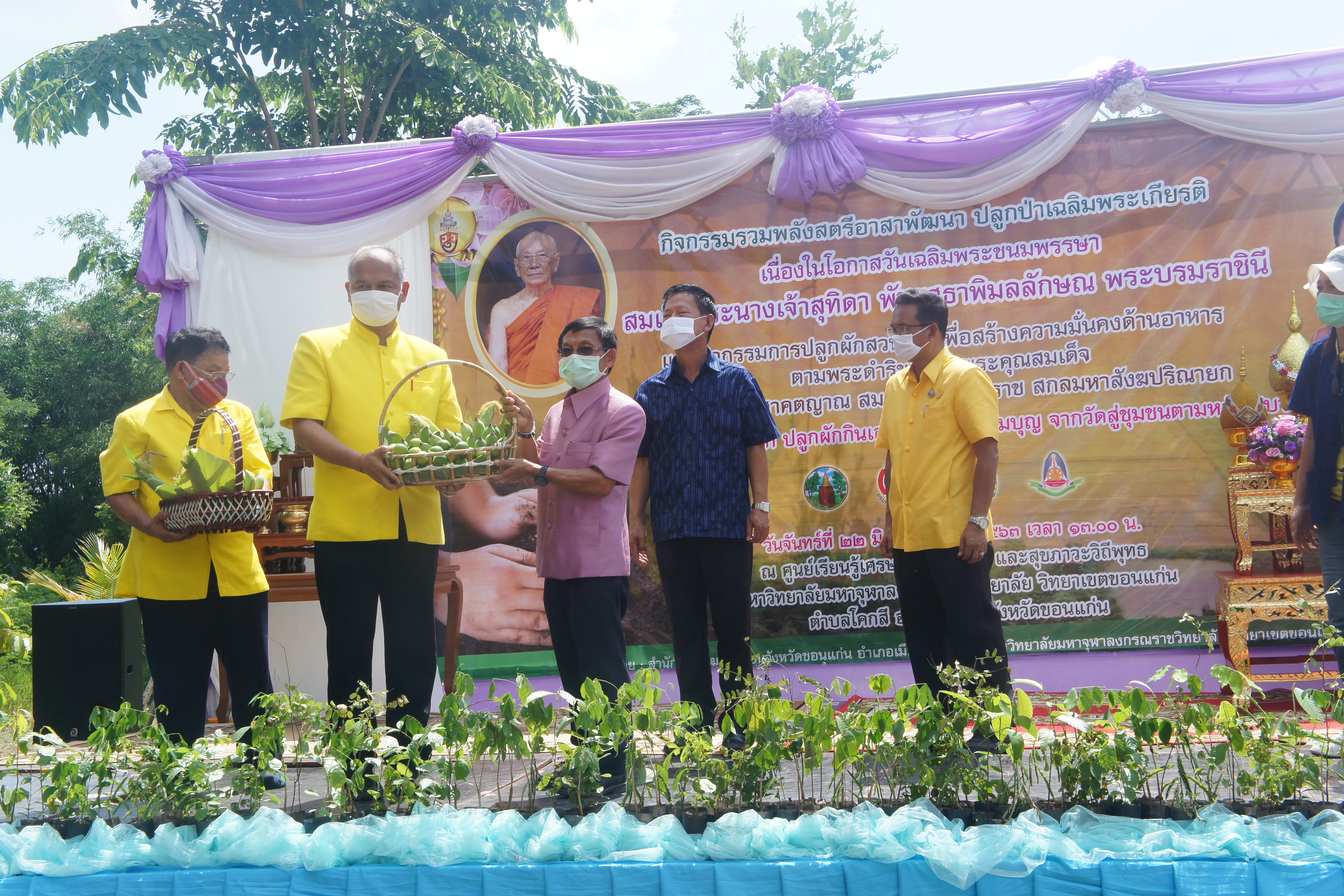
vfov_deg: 23.4
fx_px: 2165
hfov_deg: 34.5
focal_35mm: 58
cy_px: 446
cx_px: 660
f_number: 13
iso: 200
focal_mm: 38
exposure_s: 1/160
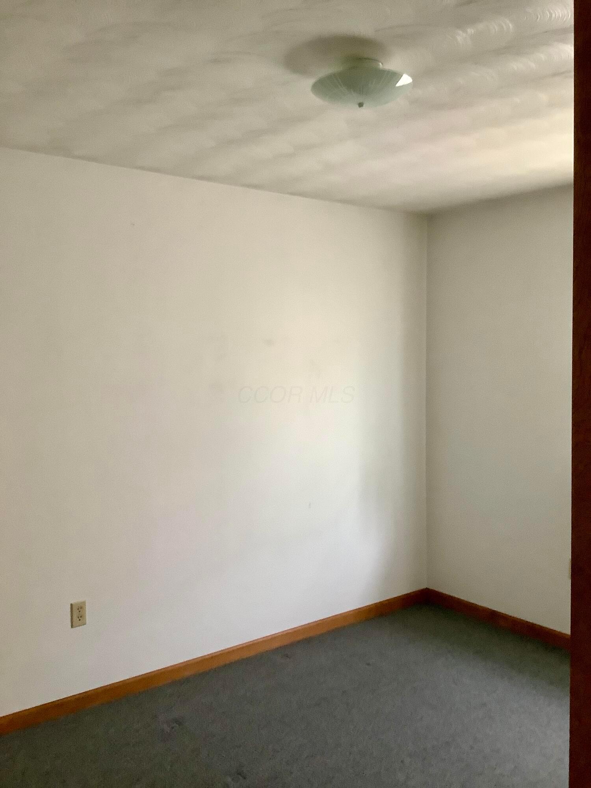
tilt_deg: -3.7
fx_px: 706
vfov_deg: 58.4
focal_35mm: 31
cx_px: 296
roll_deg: +1.0
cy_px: 394
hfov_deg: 45.4
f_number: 2.4
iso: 320
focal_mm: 3.3
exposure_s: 1/50
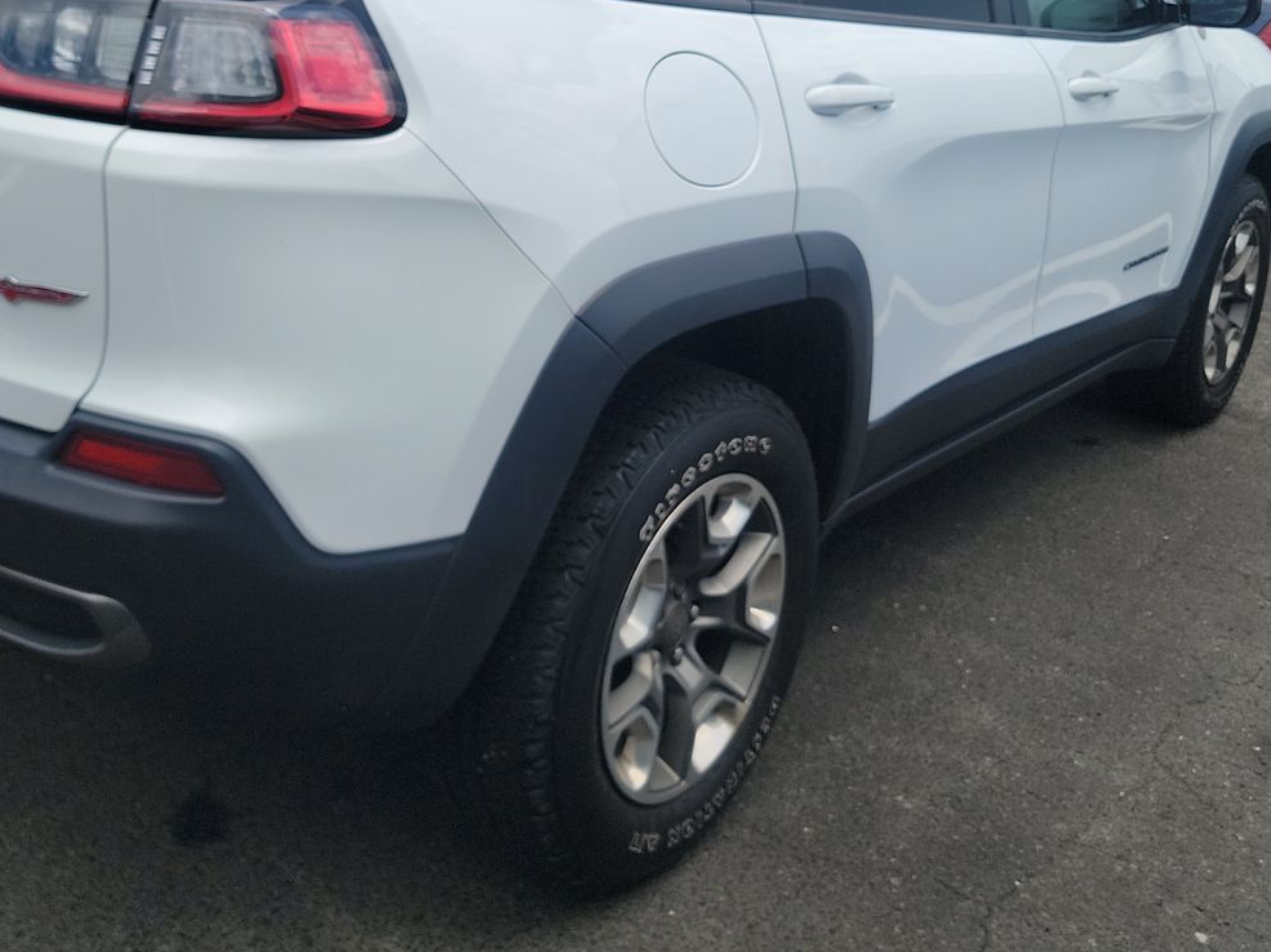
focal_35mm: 39
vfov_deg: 35.8
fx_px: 1431
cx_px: 494
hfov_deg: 47.5
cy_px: 214
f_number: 1.8
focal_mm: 6.7
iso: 50
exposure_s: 1/894
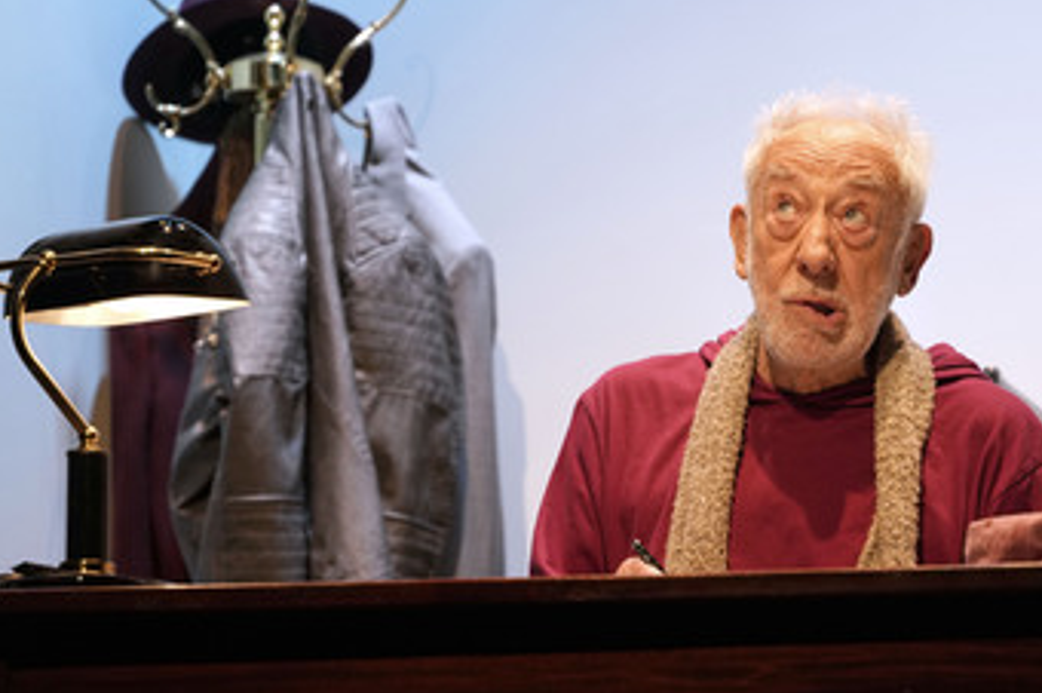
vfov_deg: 5.2
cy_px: 279
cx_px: 654
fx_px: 7663
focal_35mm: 265
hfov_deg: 7.8
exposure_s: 1/200
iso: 2000
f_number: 5.6
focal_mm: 200
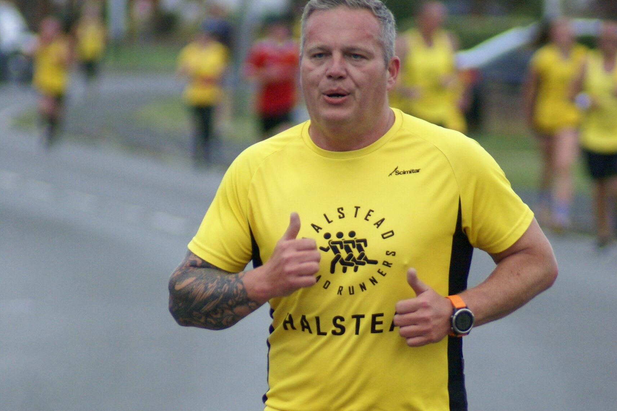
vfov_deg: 2.0
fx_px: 11569
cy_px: 370
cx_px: 308
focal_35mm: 675
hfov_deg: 3.1
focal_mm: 300
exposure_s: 1/250
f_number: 5.6
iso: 800
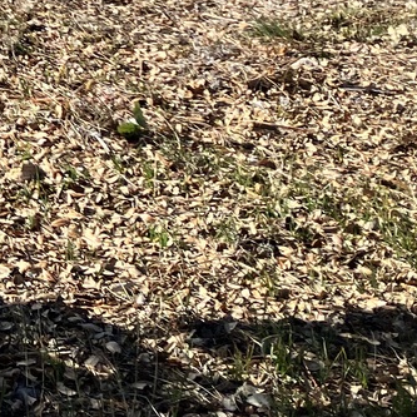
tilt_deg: -6.2
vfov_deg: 15.0
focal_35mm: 107
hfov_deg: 15.1
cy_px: -217
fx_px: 1458
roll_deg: +1.1
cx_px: -213
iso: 32
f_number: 1.8
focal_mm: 3.99
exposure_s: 1/1567
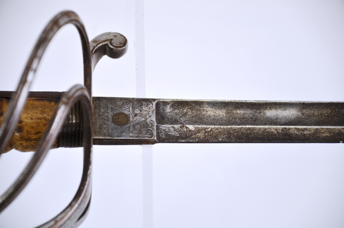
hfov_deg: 10.2
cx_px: 172
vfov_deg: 6.8
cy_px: 114
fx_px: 1931
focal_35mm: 202
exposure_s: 1/250
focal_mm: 135
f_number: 5.6
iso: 800
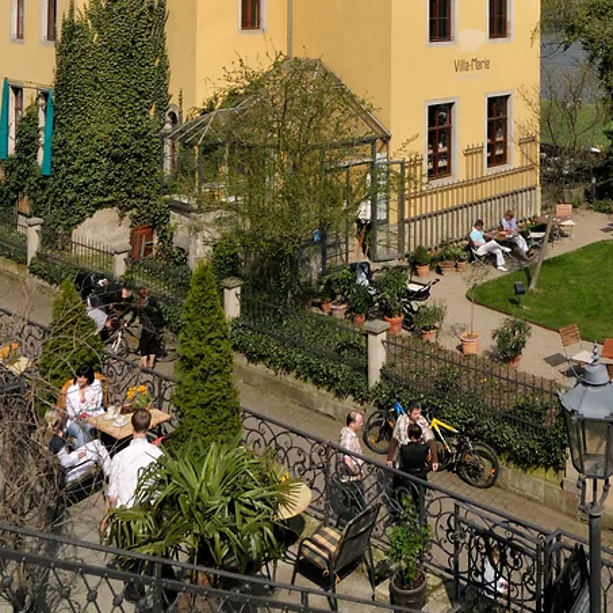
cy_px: 64
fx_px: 781
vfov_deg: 39.8
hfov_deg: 41.5
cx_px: 466
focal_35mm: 39
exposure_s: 1/1000
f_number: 8
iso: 200
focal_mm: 12
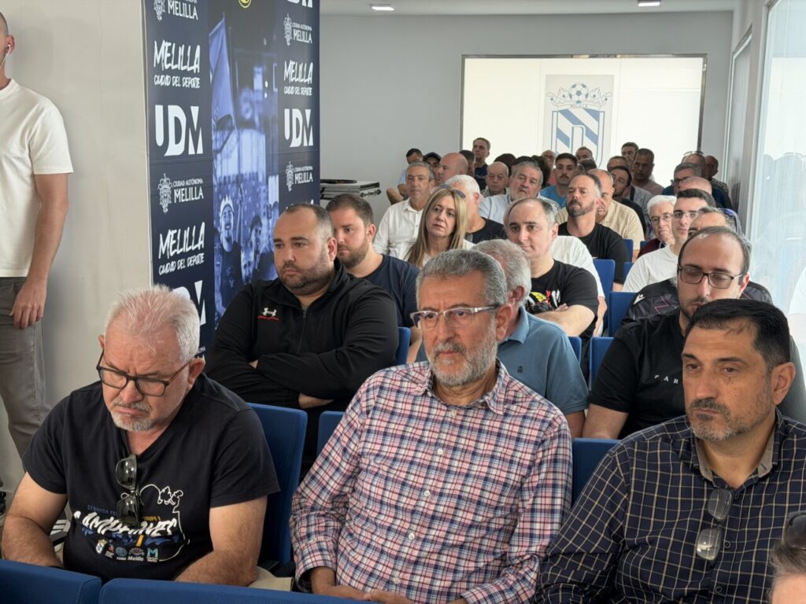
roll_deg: -1.7
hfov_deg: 39.7
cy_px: 302
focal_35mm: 48
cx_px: 403
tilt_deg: -10.6
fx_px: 1118
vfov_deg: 30.3
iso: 160
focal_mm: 6.76
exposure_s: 1/81
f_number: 1.78
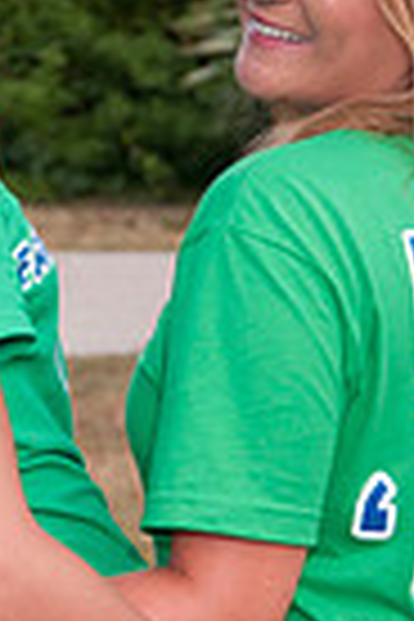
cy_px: 400
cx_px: 110
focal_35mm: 303
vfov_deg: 6.8
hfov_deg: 4.5
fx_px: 5226
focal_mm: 62
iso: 400
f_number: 5.6
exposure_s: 1/60
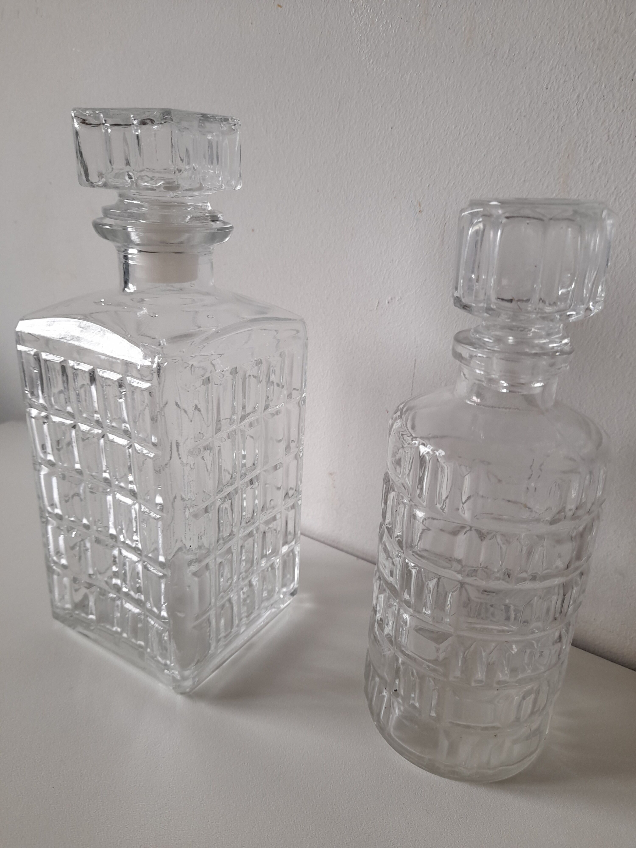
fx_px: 612
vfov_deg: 69.4
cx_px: 318
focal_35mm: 25
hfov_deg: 54.9
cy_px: 424
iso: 40
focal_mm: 4.6
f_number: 2
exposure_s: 1/50
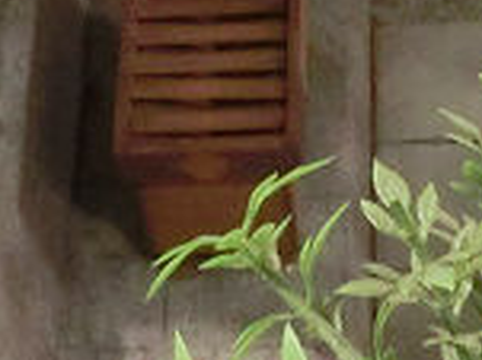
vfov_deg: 7.7
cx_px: 121
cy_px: -102
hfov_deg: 10.4
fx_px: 2643
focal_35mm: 190
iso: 800
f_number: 3
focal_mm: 5
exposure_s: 1/60
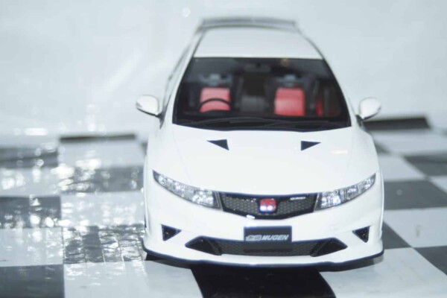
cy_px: 149
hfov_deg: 27.0
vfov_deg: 18.2
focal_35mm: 75
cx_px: 224
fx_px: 931
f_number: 4.5
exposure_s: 1/160
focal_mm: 50
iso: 250
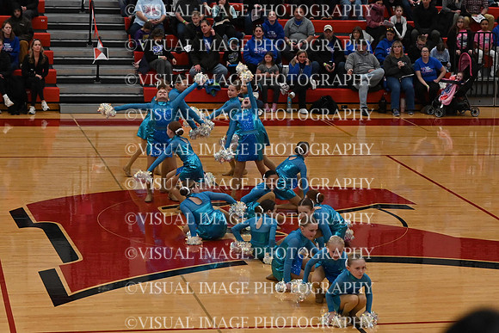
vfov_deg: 13.0
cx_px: 250
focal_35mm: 105
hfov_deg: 19.5
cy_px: 166
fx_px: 1456
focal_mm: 70
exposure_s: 1/500
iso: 5000
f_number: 4
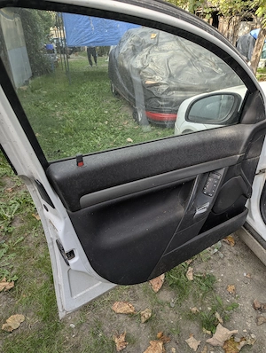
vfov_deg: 71.5
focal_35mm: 24
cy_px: 176
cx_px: 133
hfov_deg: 57.0
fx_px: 245
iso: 35
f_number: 1.85
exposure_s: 1/175
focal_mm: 6.81
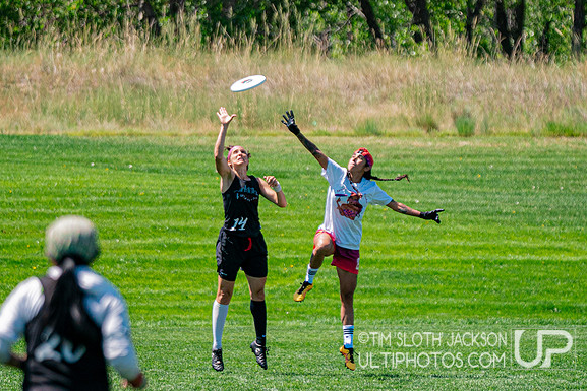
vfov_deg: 3.3
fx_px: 6899
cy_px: 200
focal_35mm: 423
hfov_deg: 4.9
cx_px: 338
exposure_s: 1/6400
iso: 500
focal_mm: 200
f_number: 2.8
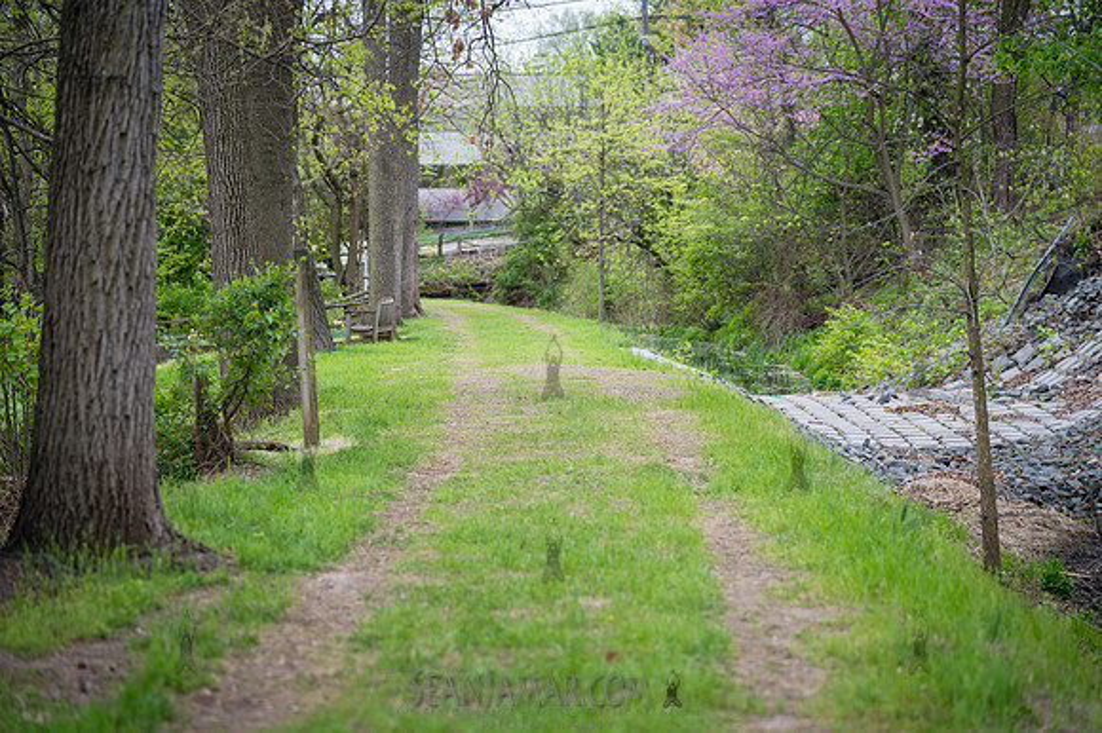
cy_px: 366
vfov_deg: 15.9
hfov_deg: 23.7
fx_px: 2631
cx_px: 551
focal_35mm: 86
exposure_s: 1/160
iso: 160
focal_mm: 86
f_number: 2.8
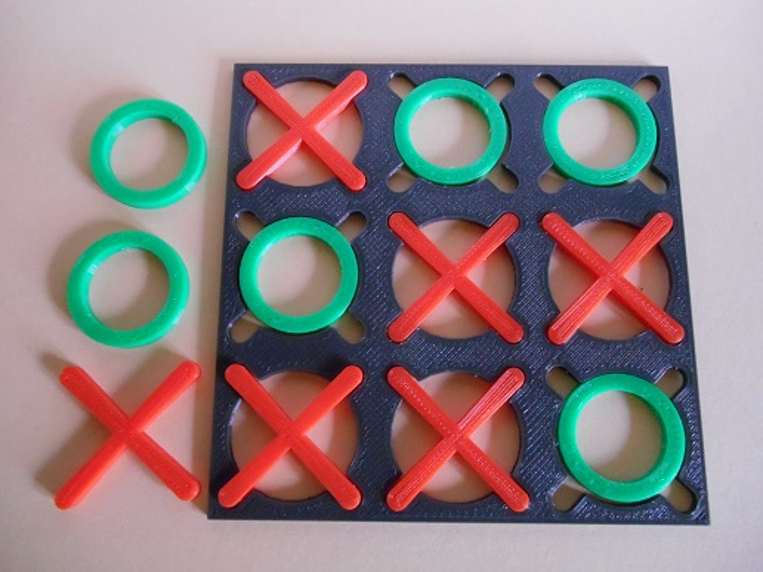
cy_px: 286
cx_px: 382
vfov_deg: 53.1
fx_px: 573
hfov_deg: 67.3
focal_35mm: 26
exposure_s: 1/30
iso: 800
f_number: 3.4
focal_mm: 4.7
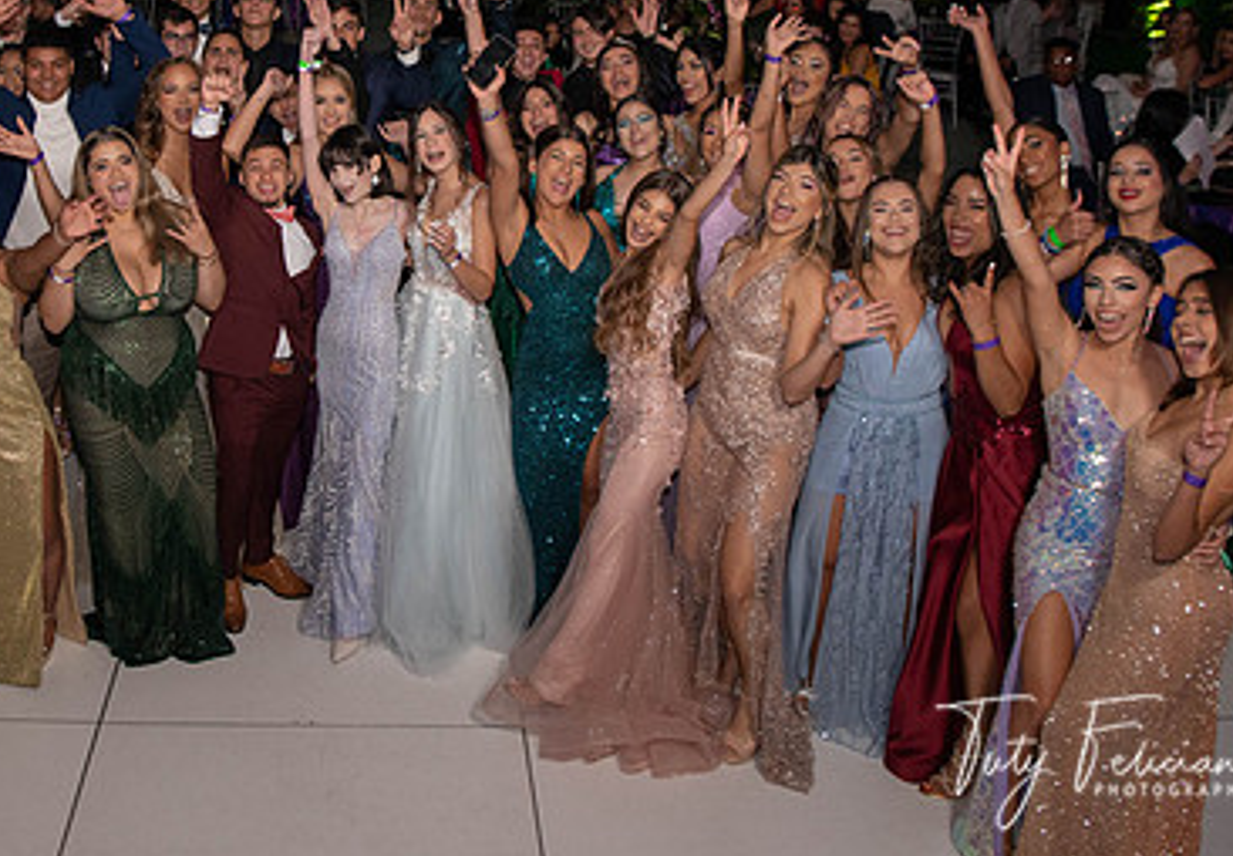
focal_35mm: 40
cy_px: 193
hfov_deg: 46.8
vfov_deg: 33.5
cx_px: 371
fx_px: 1387
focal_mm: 24
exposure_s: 1/125
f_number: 6.3
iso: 1250
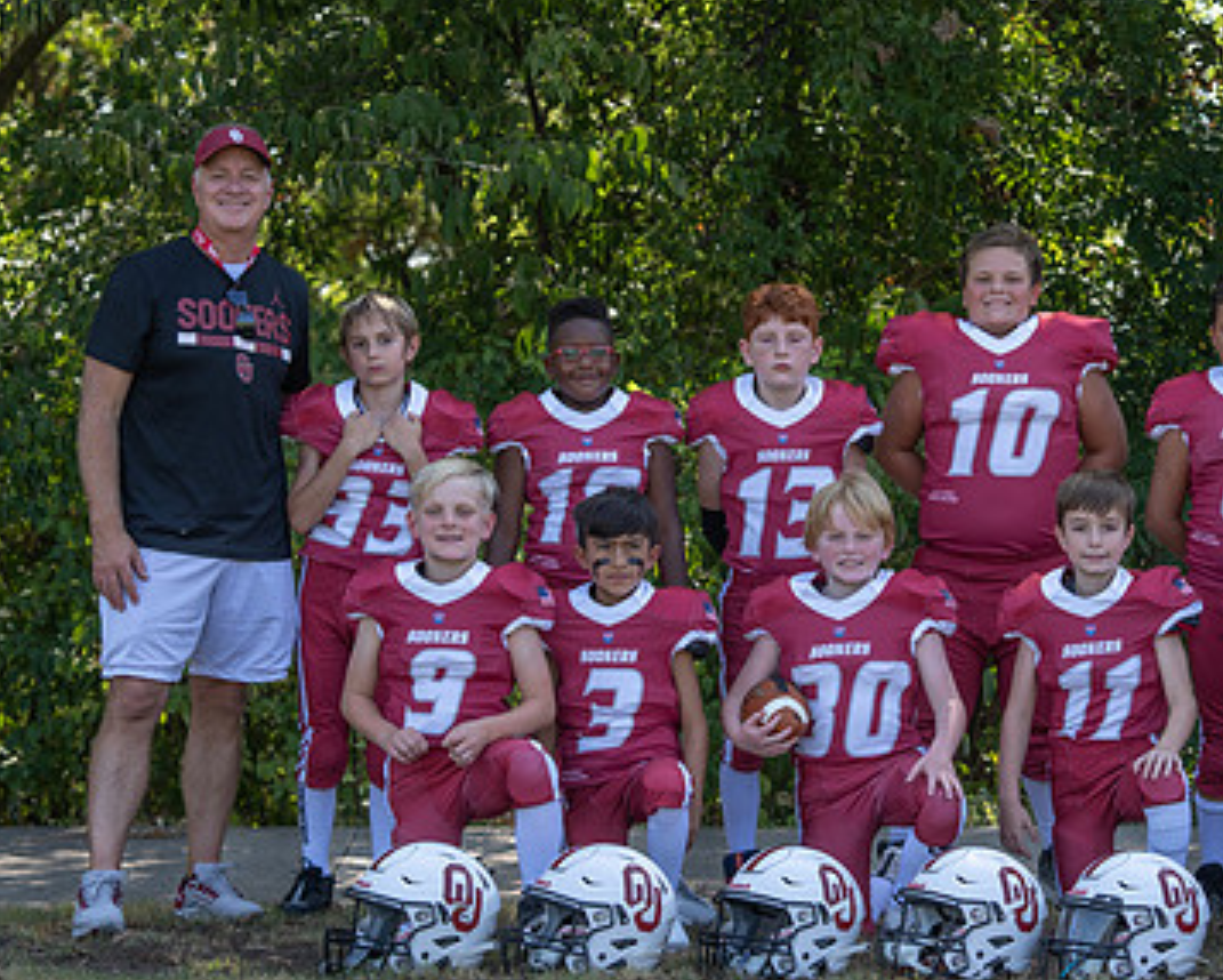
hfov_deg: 17.4
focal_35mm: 110
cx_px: 890
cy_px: 502
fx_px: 3984
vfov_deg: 14.0
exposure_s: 1/400
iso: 125
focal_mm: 70
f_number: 4
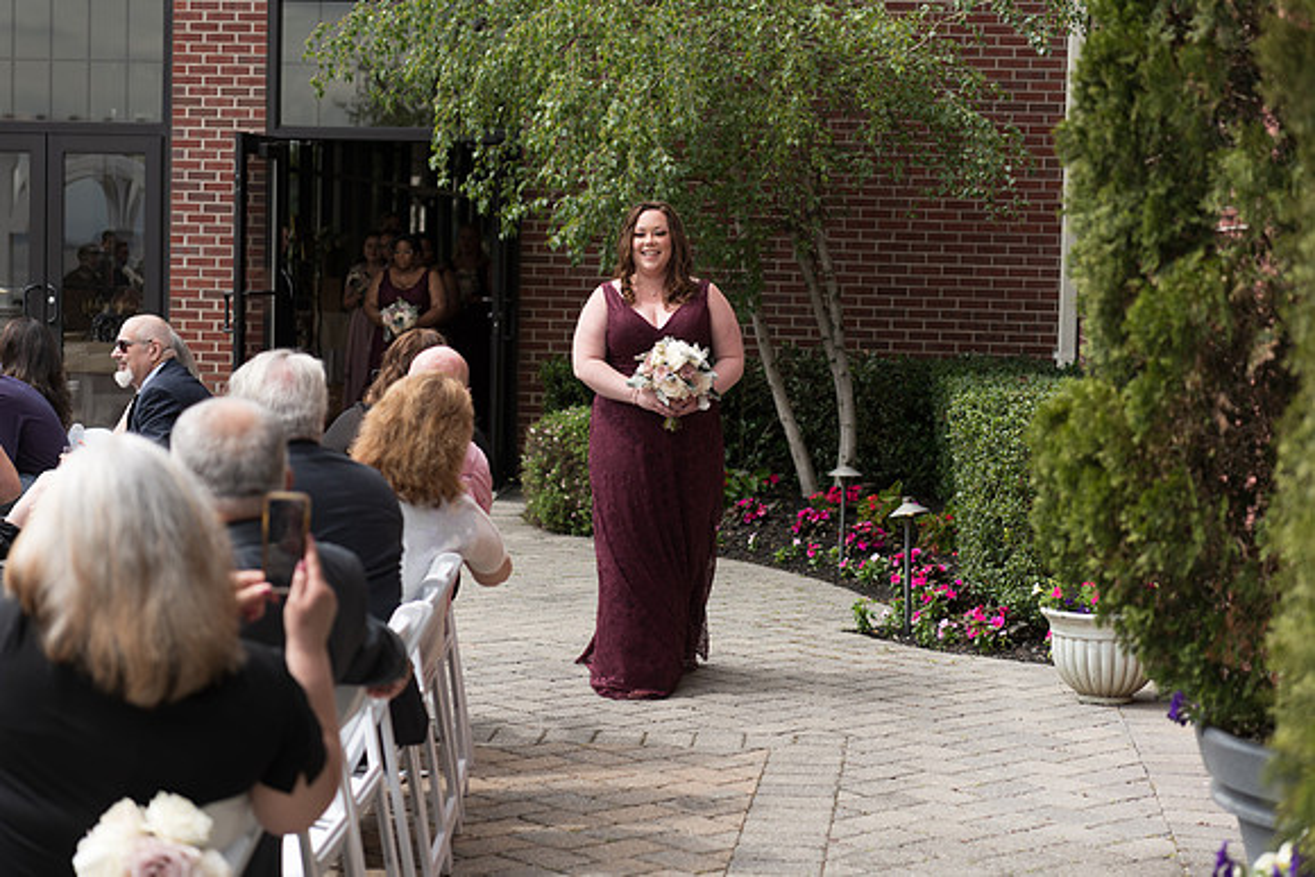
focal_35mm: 70
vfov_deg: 19.5
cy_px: 438
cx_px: 658
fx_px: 2557
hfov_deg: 28.8
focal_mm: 70
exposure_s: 1/500
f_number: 2.8
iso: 64
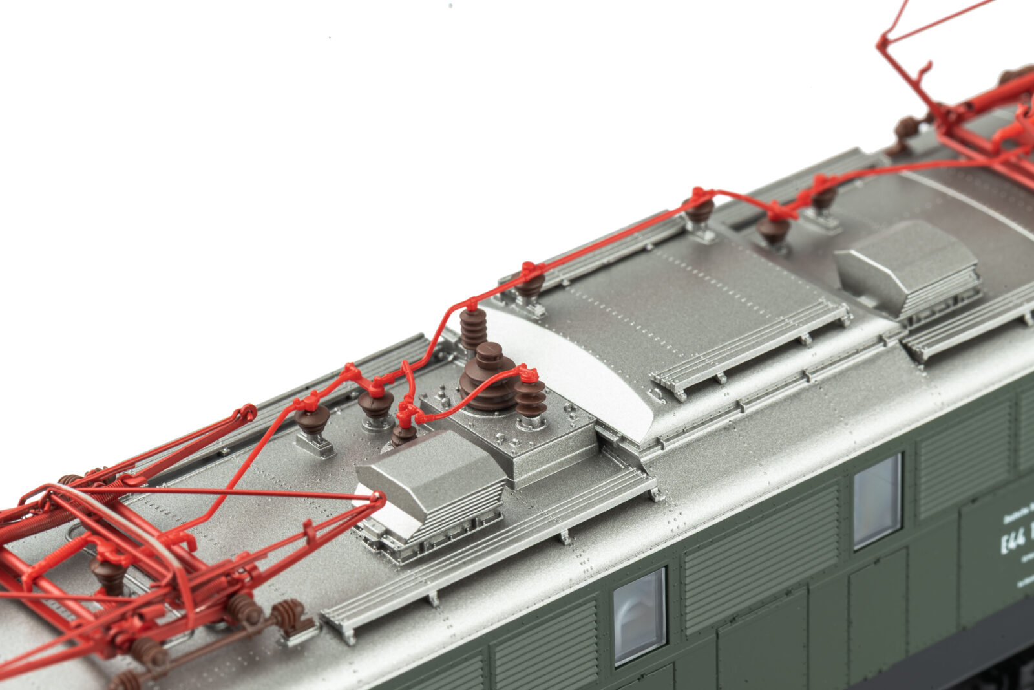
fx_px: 3016
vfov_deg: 13.0
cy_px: 345
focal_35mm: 105
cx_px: 517
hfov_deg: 19.5
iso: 100
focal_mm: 105
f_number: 22
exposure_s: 1/5
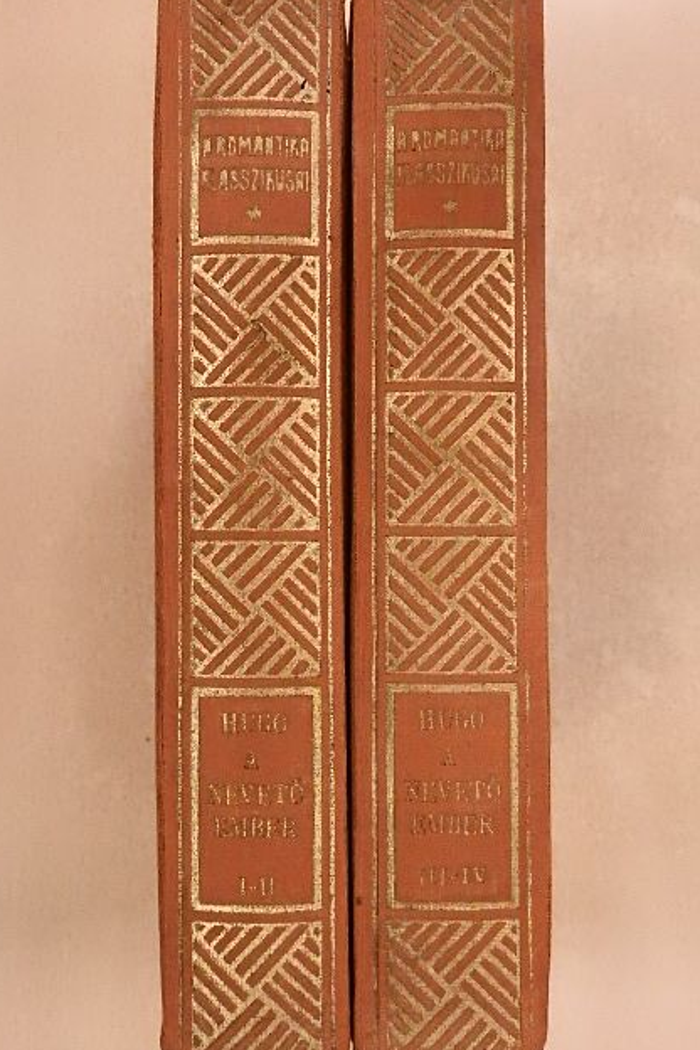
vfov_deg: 58.7
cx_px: 300
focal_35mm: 32
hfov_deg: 41.0
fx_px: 933
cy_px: 523
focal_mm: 5.4
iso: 1600
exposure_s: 1/80
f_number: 3.5
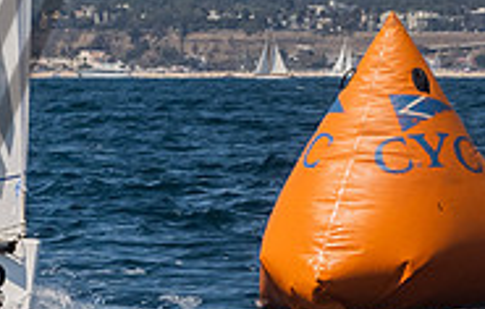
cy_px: 134
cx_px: -426
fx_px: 6927
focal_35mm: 521
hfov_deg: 4.0
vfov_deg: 2.6
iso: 640
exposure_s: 1/1250
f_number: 14
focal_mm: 90
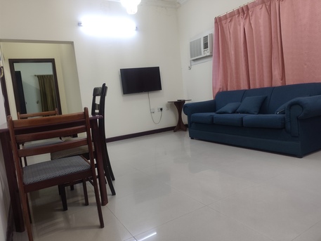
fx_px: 223
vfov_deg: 56.8
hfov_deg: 71.6
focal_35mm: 24
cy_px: 120
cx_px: 160
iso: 250
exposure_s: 1/100
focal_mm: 5.84
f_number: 1.6
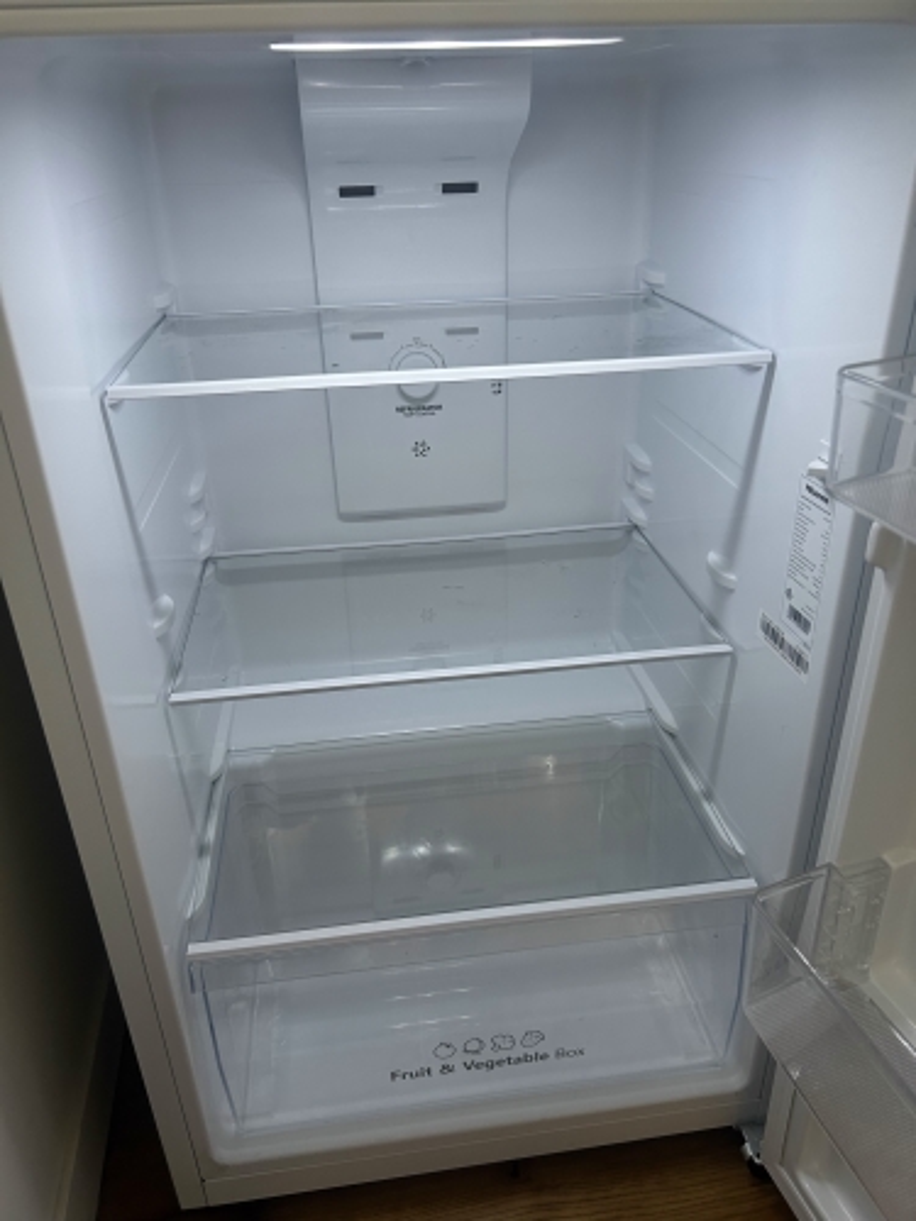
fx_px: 917
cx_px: 458
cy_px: 610
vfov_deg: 67.3
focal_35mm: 26
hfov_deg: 53.1
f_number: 1.5
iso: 125
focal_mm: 5.7
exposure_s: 1/67
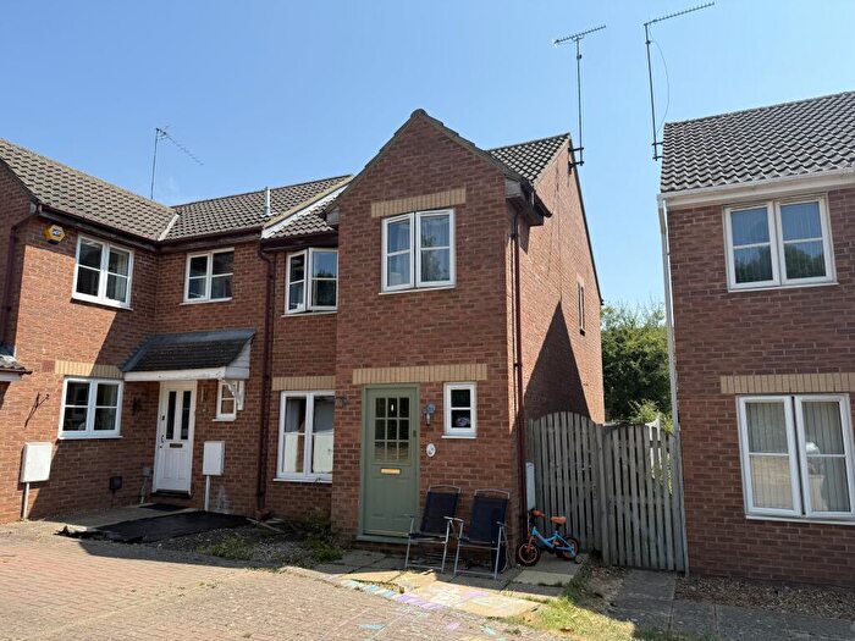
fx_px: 593
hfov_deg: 71.6
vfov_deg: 56.8
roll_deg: -0.4
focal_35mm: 24
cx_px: 428
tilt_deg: +10.2
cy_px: 320
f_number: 1.78
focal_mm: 6.76
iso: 80
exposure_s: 1/3279
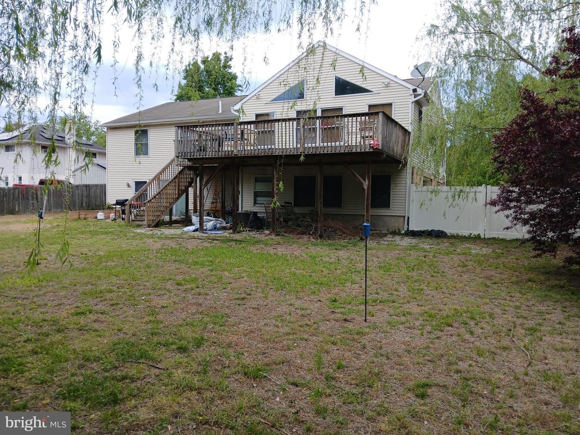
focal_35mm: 26
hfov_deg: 67.3
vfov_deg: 53.1
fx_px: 436
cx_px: 290
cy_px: 218
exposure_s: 1/198
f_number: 1.8
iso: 20
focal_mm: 3.98
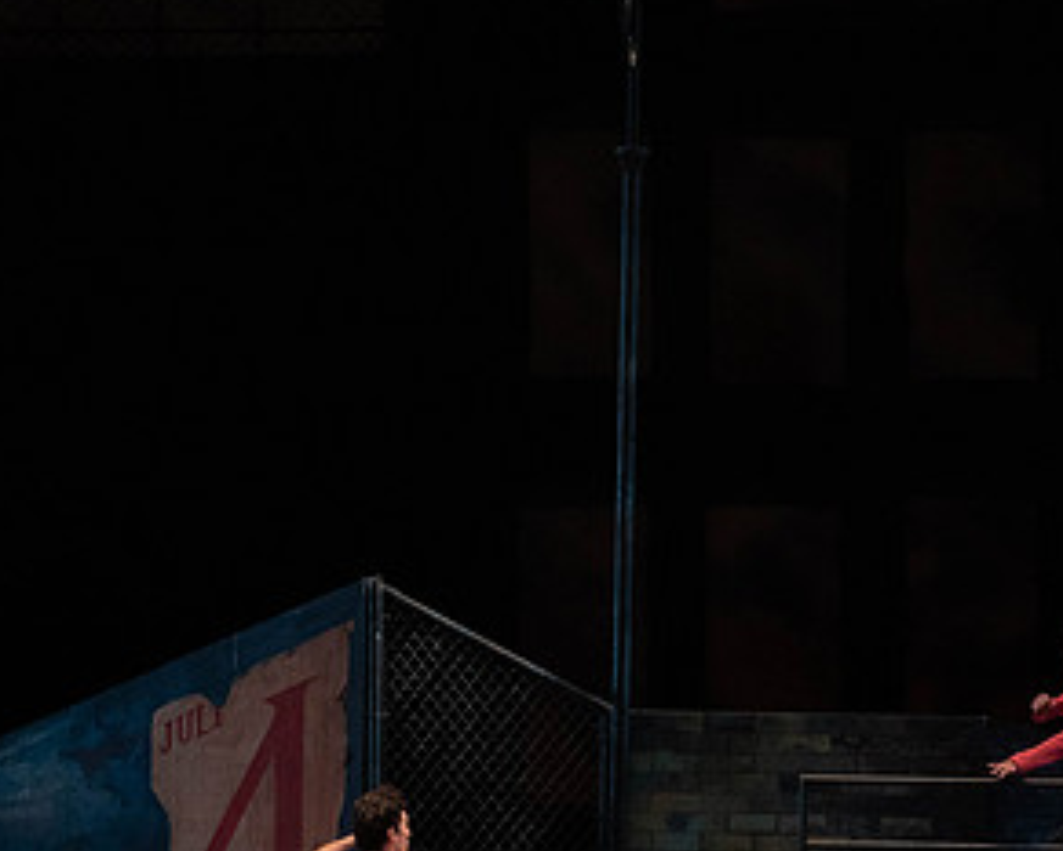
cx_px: 508
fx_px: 6955
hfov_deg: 8.7
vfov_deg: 7.0
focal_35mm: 221
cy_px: 652
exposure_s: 1/400
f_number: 4.5
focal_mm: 118
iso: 3200
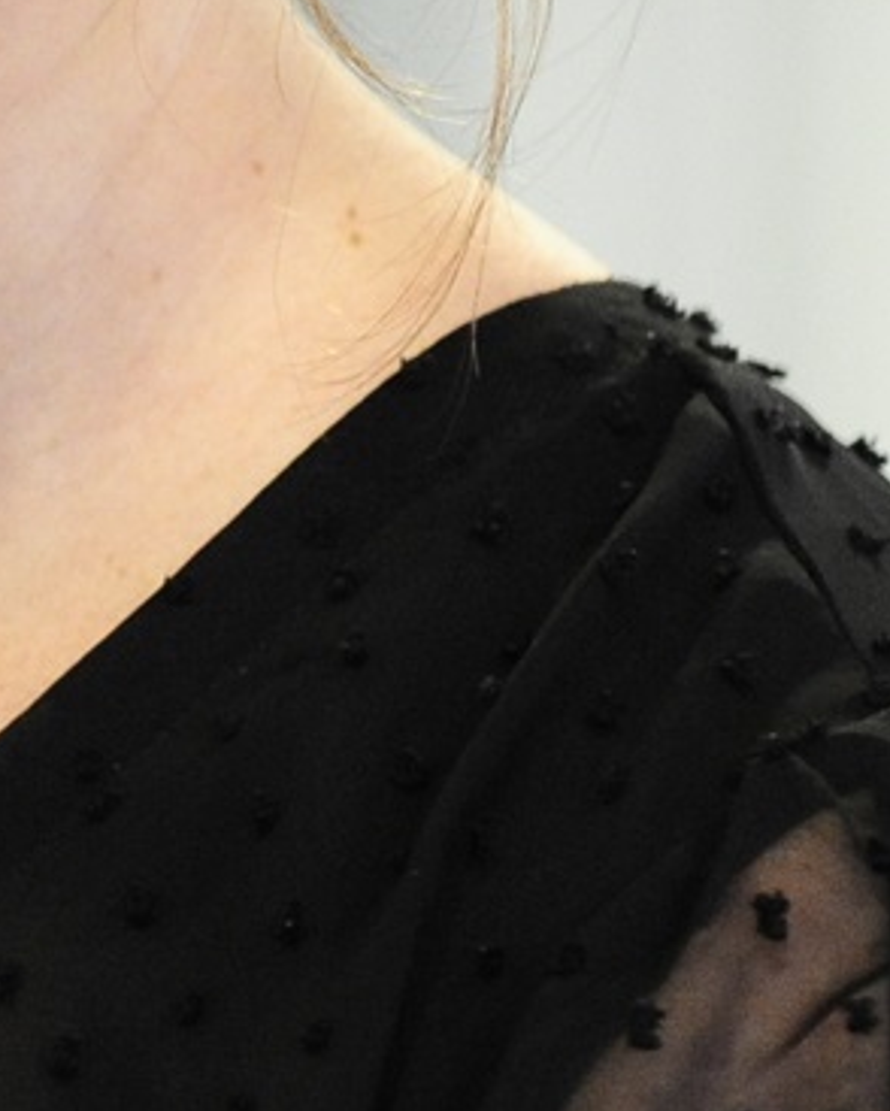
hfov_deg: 2.4
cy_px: -442
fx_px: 21450
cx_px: -381
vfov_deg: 3.0
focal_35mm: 652
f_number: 2.8
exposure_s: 1/200
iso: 3200
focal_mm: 120
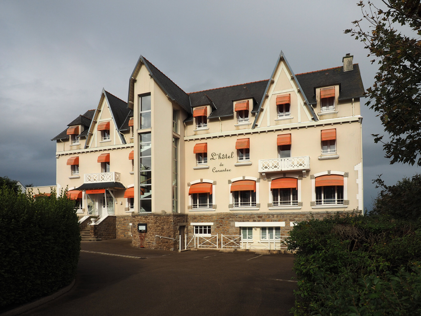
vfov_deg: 56.8
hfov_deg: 71.6
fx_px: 292
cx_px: 210
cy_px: 158
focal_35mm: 24
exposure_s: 1/1000
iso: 200
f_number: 5.6
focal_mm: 12
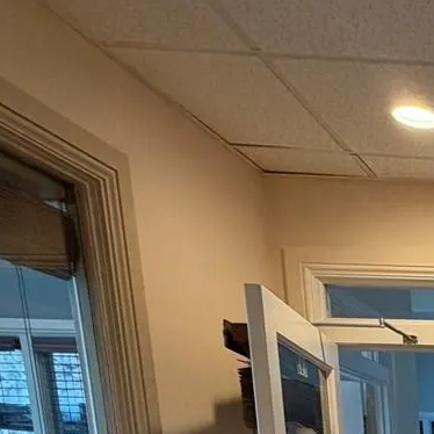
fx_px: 752
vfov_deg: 25.5
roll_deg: -0.6
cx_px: 721
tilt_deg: -11.4
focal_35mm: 53
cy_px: 624
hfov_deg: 22.9
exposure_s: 1/60
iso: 200
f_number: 2.2
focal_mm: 2.22
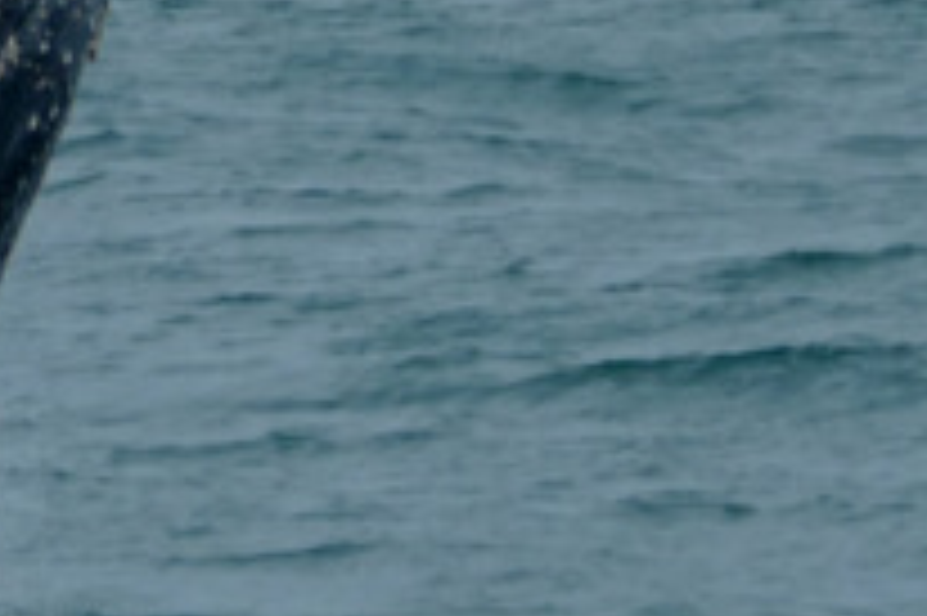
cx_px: -158
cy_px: 207
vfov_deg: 2.9
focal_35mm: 466
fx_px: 11990
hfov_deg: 4.4
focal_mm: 58.01
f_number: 3.9
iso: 125
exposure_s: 1/500
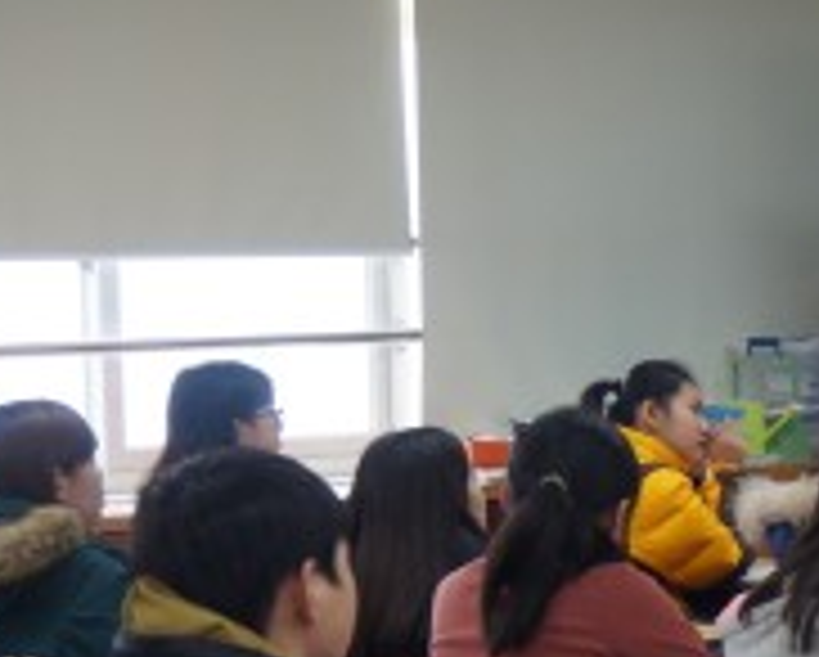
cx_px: 1066
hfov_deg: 13.8
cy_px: 416
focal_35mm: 135
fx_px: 3265
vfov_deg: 11.5
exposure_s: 1/80
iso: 400
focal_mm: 29
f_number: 5
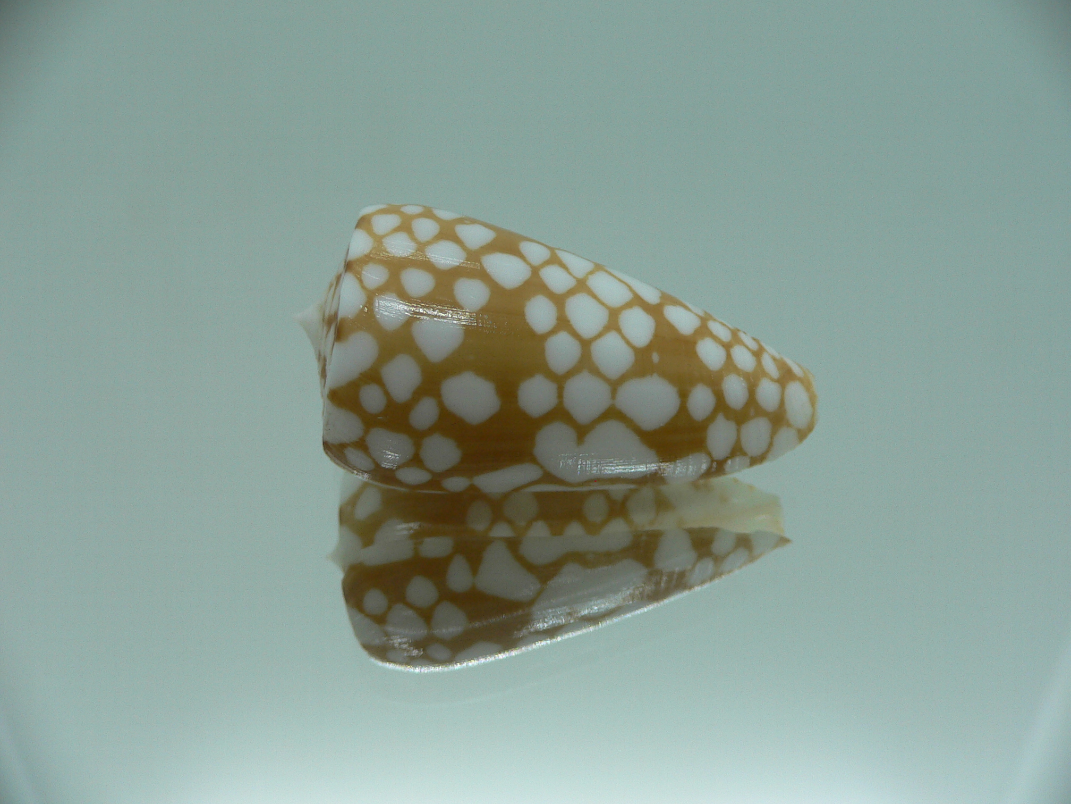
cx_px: 536
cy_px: 402
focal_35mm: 35
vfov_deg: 40.7
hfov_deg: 52.6
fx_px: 1083
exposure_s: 1/60
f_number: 2.8
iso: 80
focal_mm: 4.6
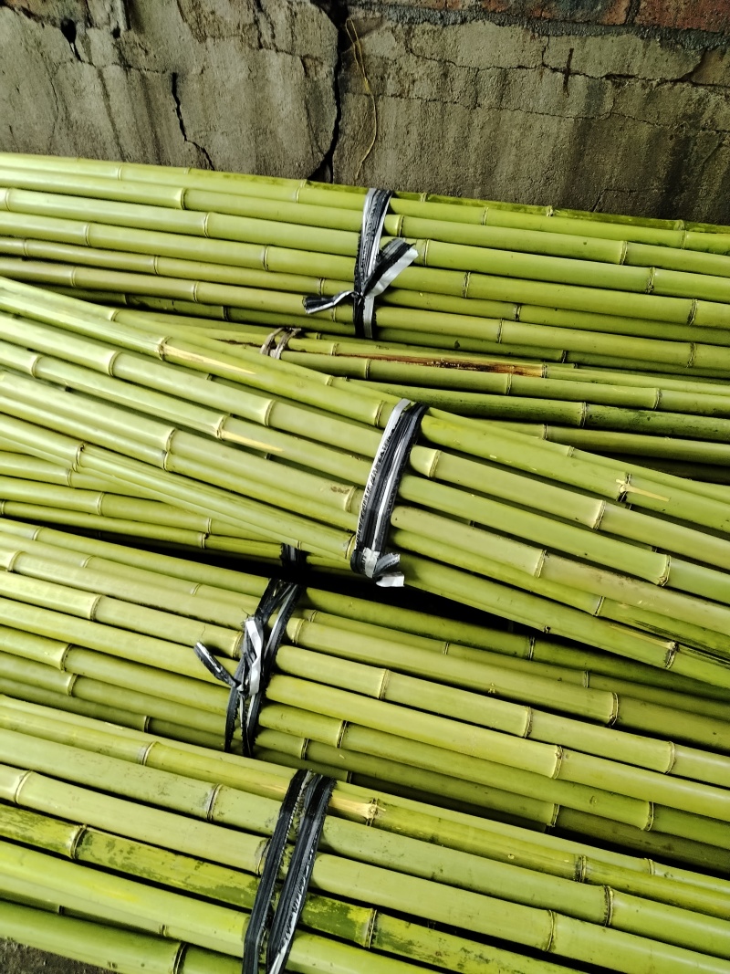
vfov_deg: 67.3
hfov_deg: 53.1
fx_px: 731
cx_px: 365
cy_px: 487
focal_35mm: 26
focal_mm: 4.25
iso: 422
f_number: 1.8
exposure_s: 1/100
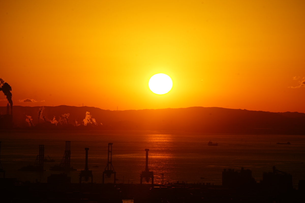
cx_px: 152
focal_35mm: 300
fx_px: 2541
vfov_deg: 4.6
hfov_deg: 6.9
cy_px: 102
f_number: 11
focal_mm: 300
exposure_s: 1/640
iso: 100
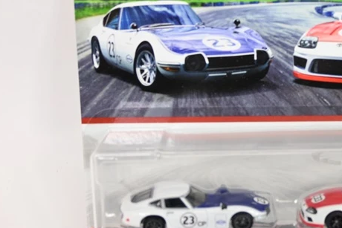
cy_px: 103
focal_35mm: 60
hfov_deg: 32.7
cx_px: 264
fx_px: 569
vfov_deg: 22.7
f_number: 4.2
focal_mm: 23
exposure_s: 1/125
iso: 400
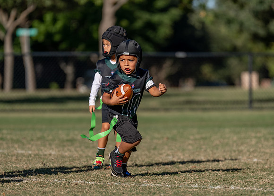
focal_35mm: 328
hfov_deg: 6.1
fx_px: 2553
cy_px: 124
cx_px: 146
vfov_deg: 4.4
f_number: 2.8
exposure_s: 1/2000
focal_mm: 200
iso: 100
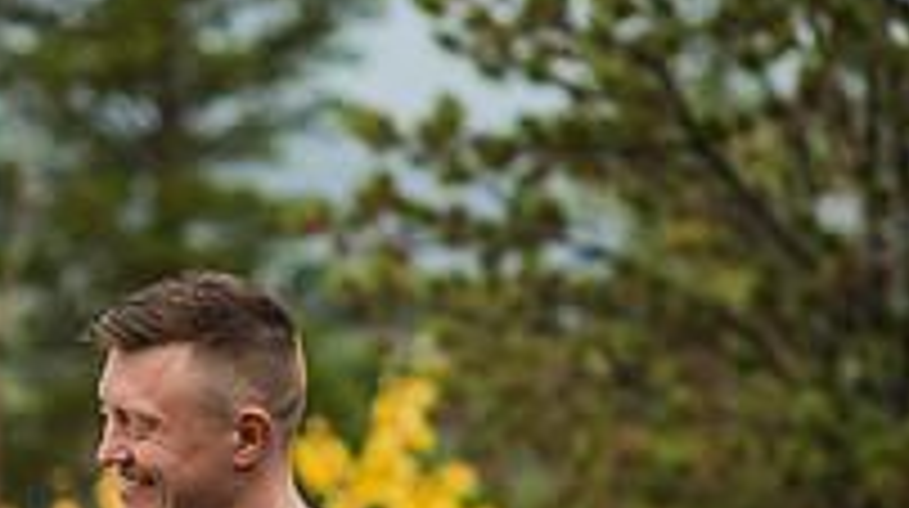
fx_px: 6162
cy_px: 742
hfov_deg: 8.4
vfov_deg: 4.7
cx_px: 27
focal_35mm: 256
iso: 320
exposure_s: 1/320
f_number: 2.2
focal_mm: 85
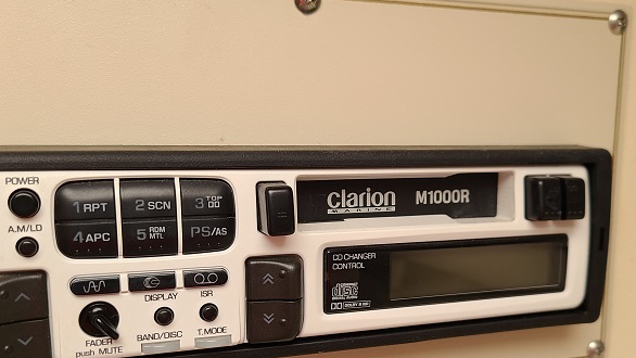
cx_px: 351
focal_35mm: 39
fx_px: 658
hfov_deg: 51.5
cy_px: 222
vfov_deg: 30.3
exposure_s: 1/100
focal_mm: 5.4
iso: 64
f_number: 1.8
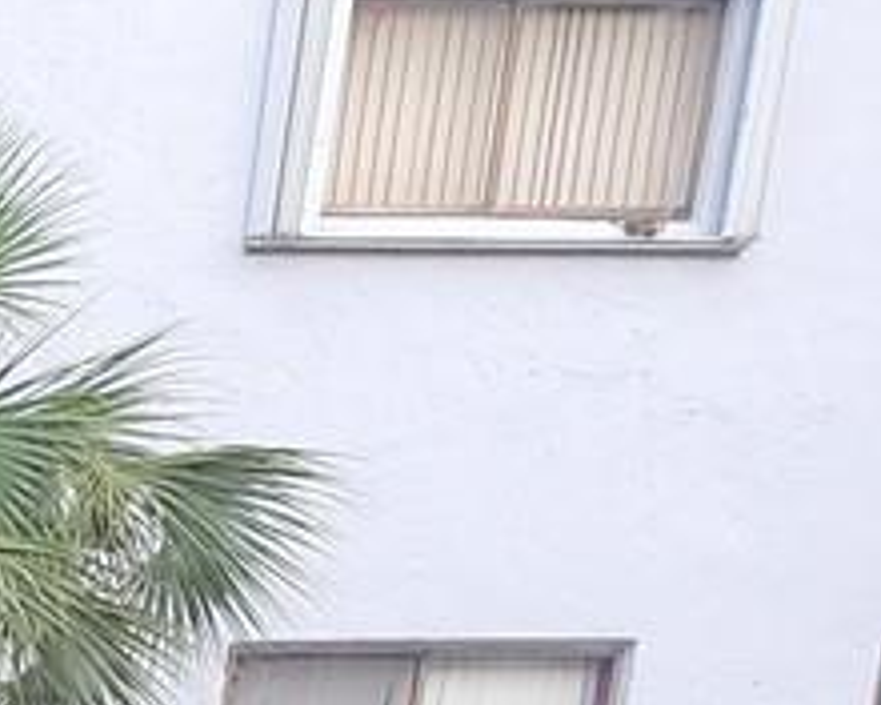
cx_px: -1618
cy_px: 2251
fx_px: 4250
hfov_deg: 9.6
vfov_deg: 7.9
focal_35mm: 163
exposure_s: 1/180
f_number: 1.8
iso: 64
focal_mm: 6.4
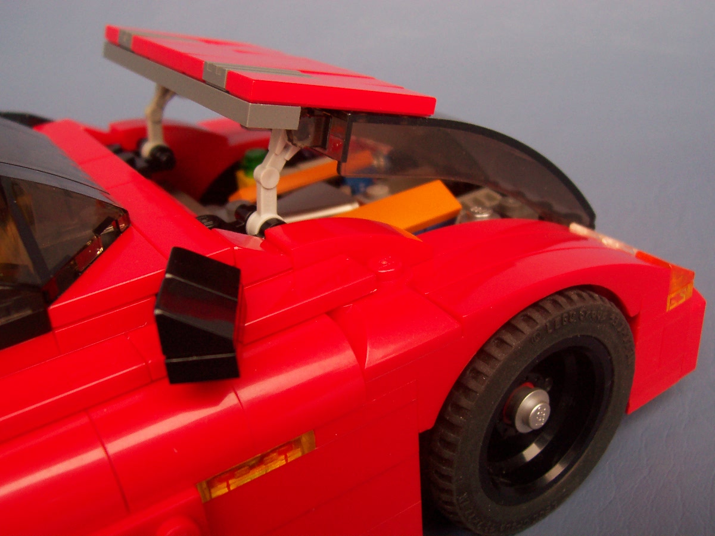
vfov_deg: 38.7
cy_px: 268
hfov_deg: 50.1
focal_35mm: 37
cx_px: 358
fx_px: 764
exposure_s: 1/180
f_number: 2.8
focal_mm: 5.6
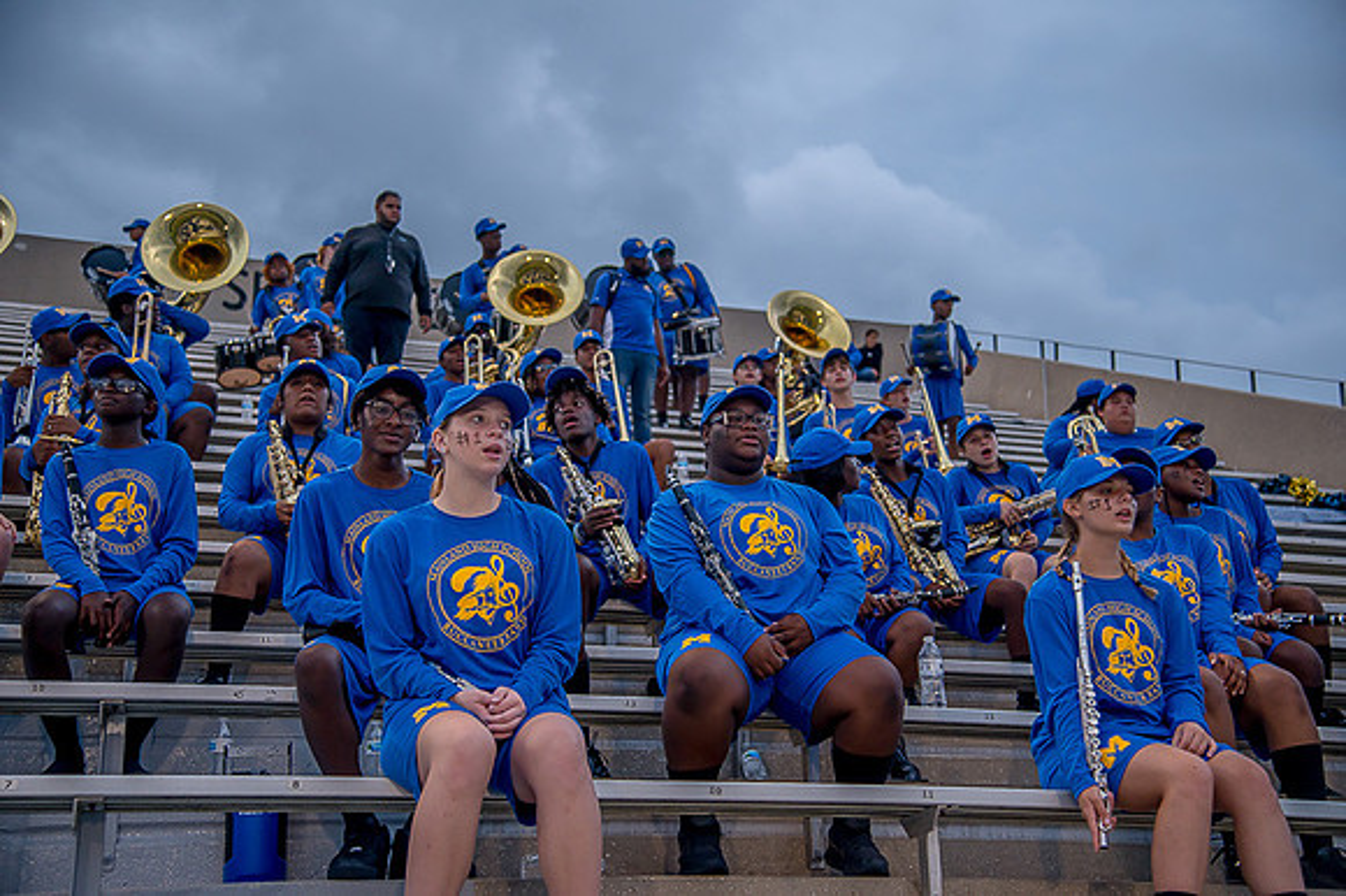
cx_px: 673
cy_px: 448
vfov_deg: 28.0
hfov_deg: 41.1
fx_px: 1794
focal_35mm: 48
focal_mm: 48
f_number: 4
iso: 400
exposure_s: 1/200
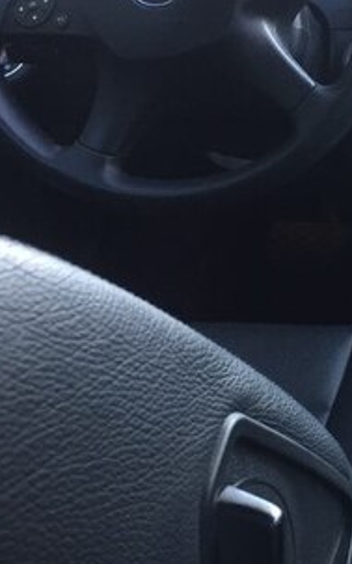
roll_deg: -3.0
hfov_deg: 16.7
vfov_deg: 30.6
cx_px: 598
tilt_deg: -24.6
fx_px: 1030
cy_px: 276
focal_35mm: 67
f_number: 2.2
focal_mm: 4.15
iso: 64
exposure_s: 1/33
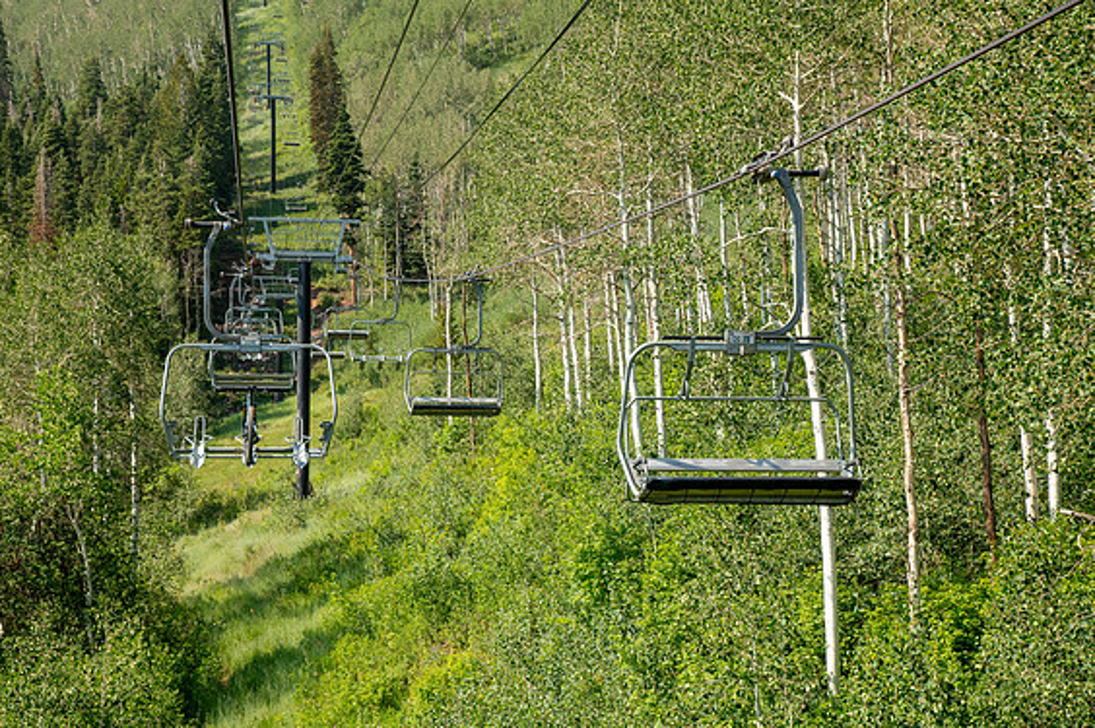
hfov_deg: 28.1
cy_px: 359
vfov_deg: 18.9
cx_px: 544
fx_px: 2188
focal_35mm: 72
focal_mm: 70
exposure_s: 1/500
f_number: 13
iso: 1250
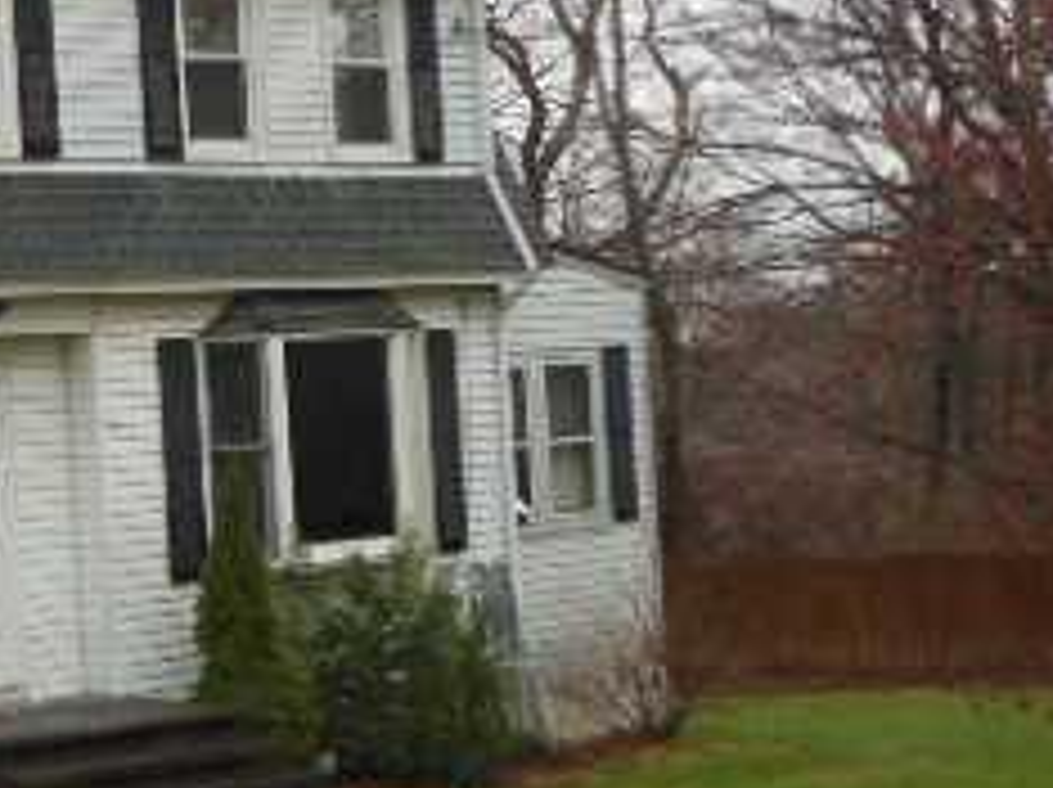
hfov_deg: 17.8
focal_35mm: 104
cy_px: 306
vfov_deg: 14.2
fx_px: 3160
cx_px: -270
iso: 125
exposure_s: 1/200
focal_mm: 6.8
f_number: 3.6
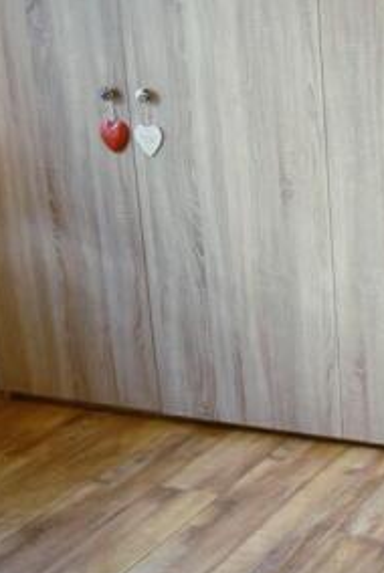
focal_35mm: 76
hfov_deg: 16.8
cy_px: 261
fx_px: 1213
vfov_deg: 26.6
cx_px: 520
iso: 800
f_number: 3.5
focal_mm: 22
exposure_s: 1/200
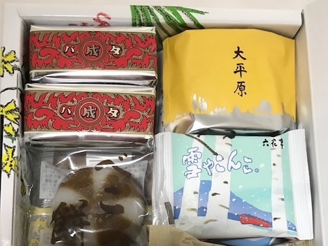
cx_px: 166
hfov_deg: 49.0
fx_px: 360
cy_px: 220
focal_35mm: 38
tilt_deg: -79.9
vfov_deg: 35.6
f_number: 1.8
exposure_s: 1/17
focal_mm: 3.99
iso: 80
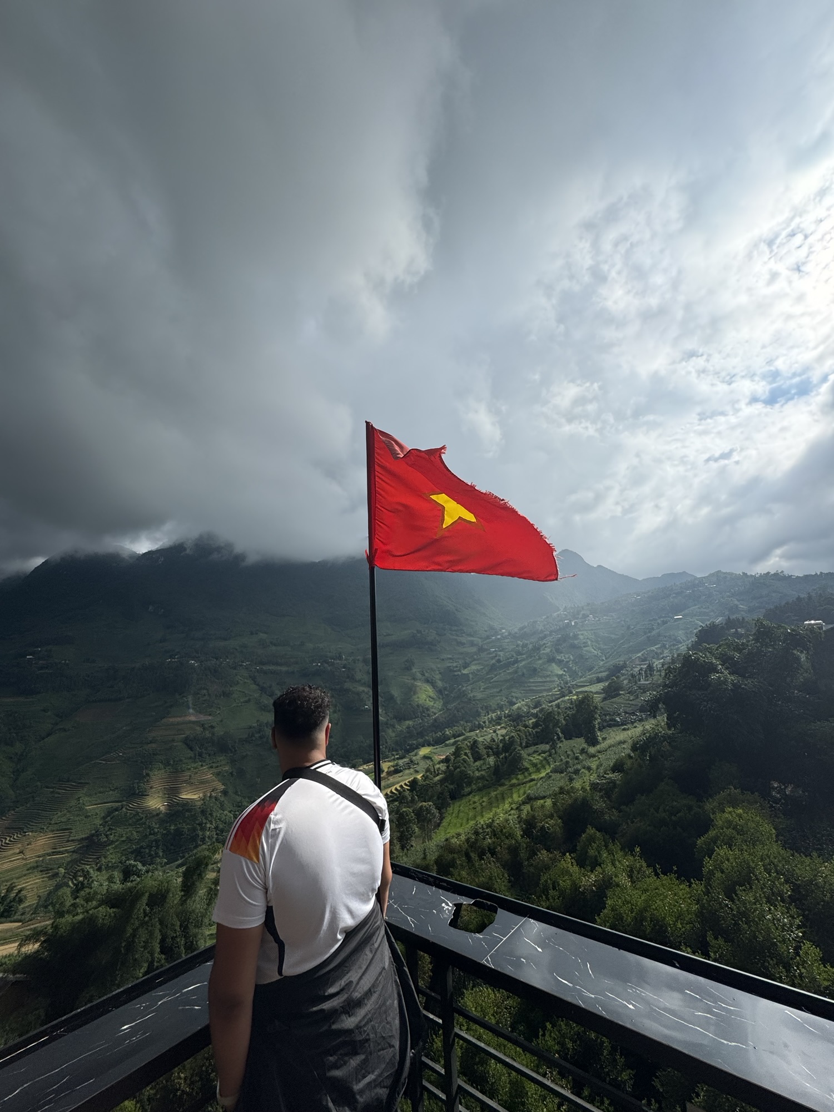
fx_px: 450
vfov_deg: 102.1
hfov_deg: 85.7
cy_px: 556
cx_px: 417
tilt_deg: +15.6
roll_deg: +2.9
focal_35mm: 14
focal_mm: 2.22
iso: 50
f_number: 2.2
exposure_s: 1/3390
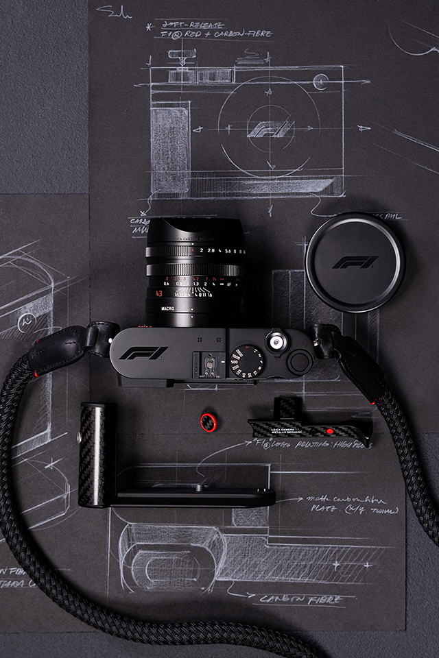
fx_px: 805
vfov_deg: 44.5
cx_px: 220
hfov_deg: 30.5
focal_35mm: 44
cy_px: 329
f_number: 4
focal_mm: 44
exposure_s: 1/80
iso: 800
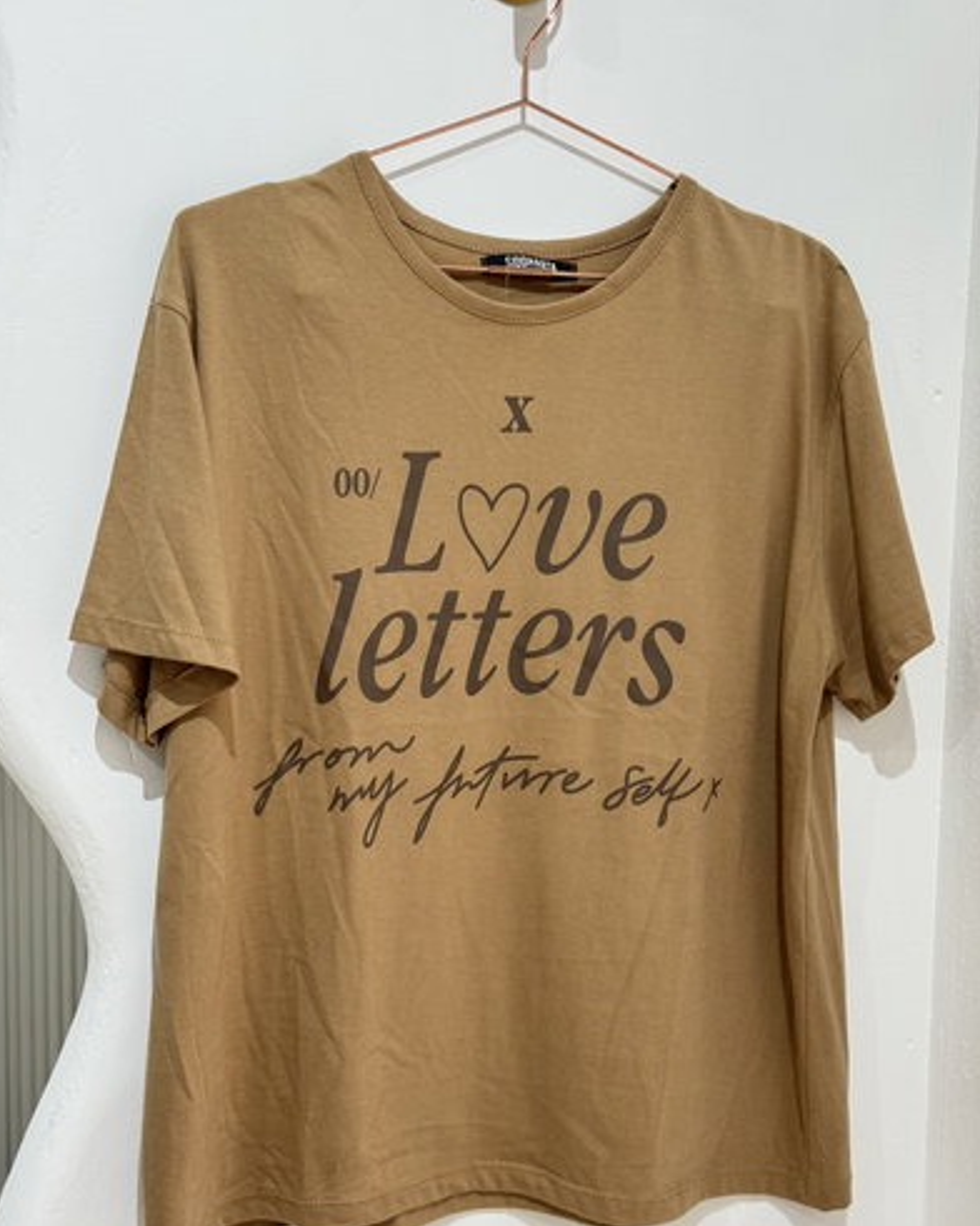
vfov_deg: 36.6
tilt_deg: -8.3
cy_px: 664
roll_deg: +0.2
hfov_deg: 29.7
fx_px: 1849
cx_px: 485
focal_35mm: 51
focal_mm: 6.76
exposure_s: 1/50
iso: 80
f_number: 1.78
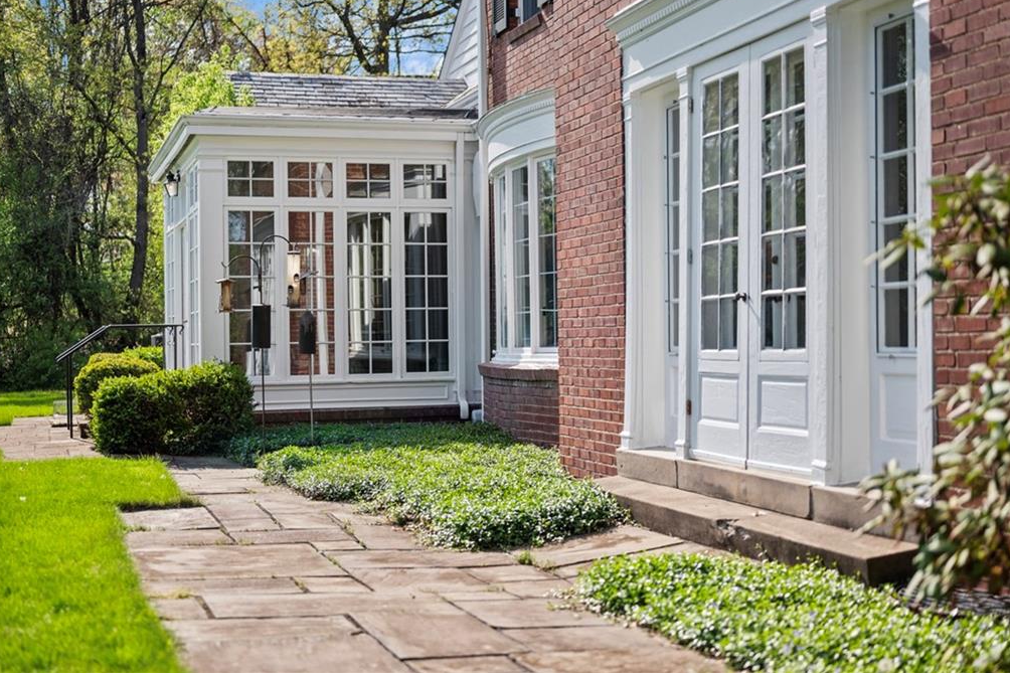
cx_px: 504
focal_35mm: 51
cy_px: 330
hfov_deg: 38.9
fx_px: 1431
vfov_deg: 26.5
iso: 400
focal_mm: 50
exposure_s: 1/3200
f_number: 1.8
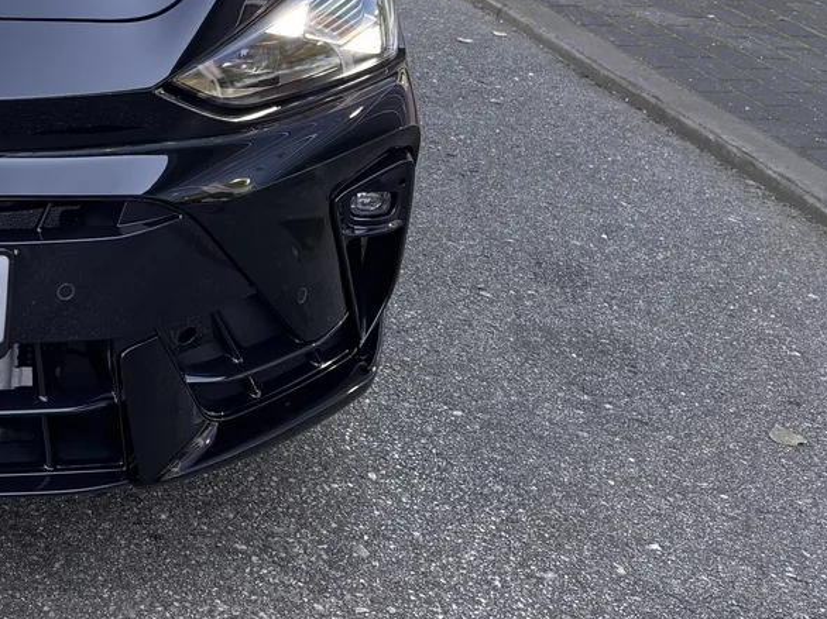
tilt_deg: -17.6
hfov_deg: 24.0
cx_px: -250
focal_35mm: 71
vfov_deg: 20.4
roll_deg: -3.4
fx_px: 1696
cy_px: 113
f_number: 1.6
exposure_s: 1/121
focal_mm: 5.96
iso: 32
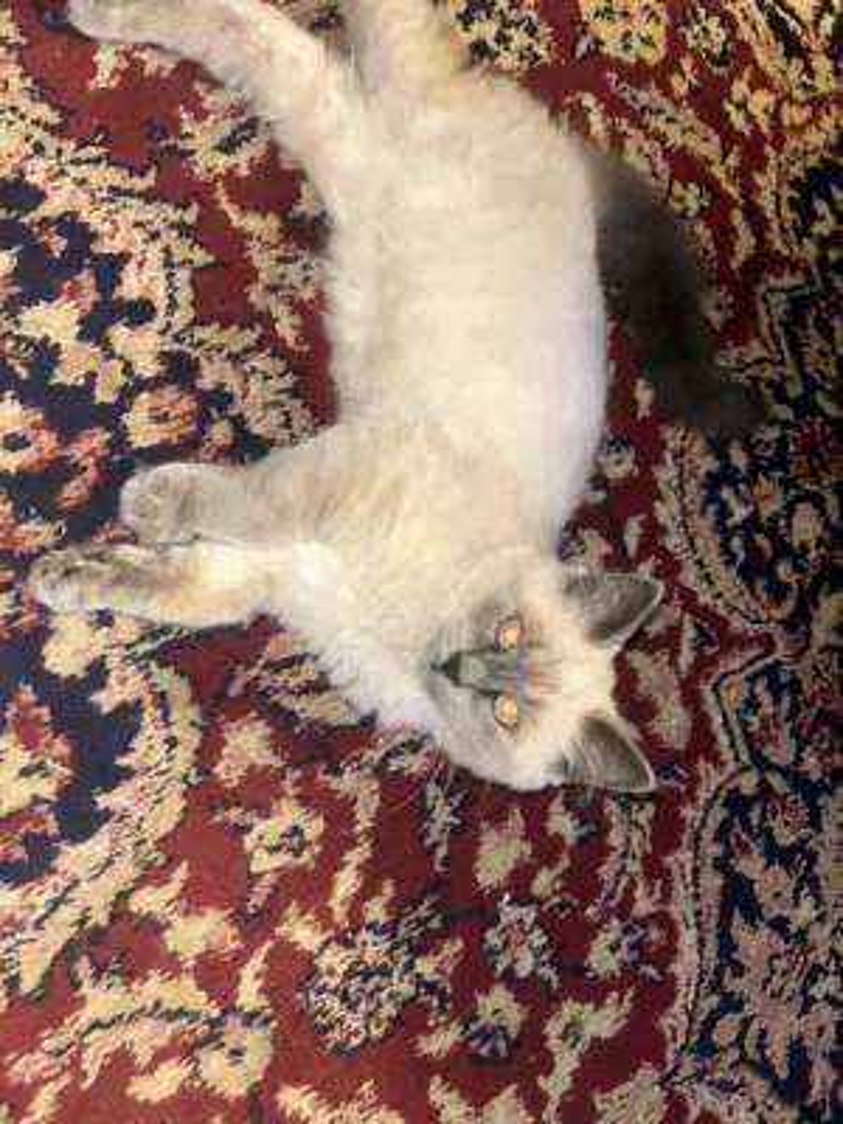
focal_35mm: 26
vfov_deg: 67.3
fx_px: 844
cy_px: 562
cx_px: 422
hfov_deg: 53.1
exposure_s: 1/17
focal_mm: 5.7
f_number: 1.5
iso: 80
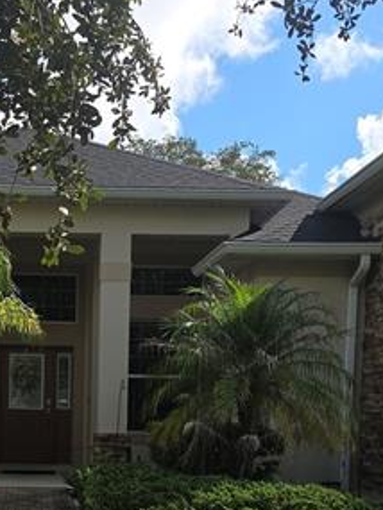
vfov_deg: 29.8
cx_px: 64
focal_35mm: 62
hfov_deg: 23.2
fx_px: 914
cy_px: 465
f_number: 1.7
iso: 12
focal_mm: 6.3
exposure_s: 1/805
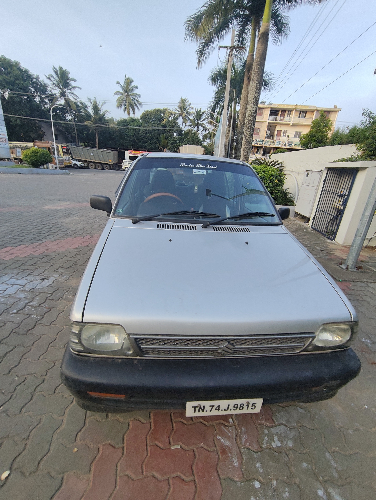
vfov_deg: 98.1
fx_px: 217
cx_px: 188
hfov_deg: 81.8
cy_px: 250
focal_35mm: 15
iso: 97
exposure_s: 1/120
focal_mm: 1.64
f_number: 2.2
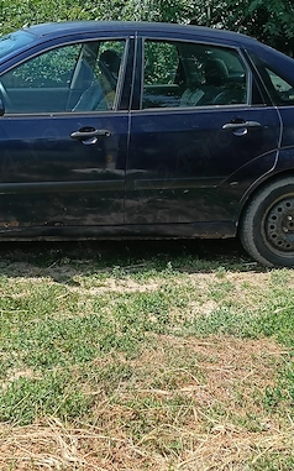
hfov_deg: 21.4
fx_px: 769
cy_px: 223
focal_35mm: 60
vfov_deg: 34.0
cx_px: 68
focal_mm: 3.98
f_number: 1.8
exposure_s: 1/613
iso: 64
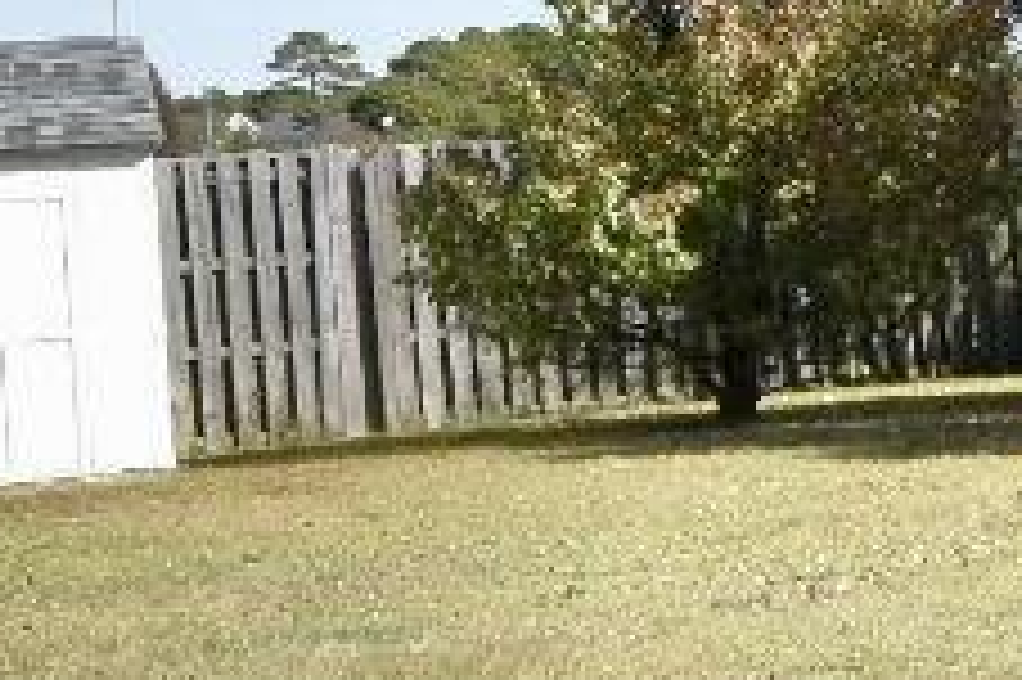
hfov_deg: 14.7
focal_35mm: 107
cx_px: 2206
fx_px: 3035
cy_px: 81
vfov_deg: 12.7
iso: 200
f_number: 7.1
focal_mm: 10
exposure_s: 1/400
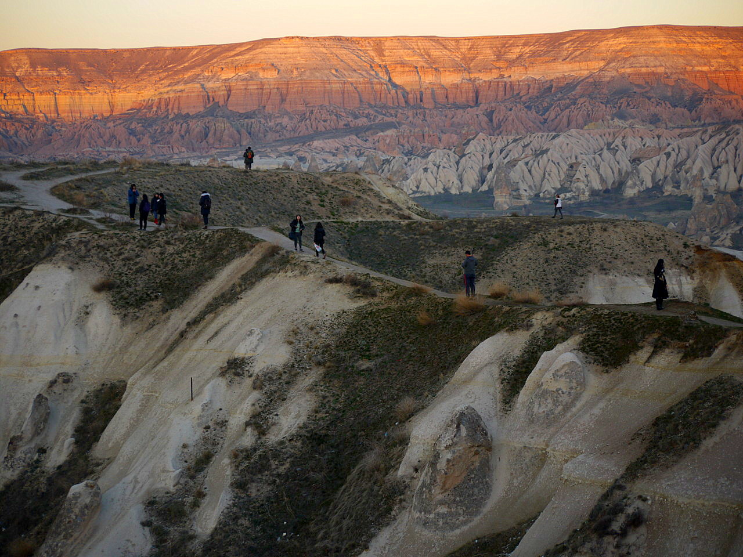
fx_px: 1932
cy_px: 278
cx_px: 372
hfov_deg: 21.8
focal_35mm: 90
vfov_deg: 16.4
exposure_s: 1/125
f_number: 4
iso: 100
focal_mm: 45
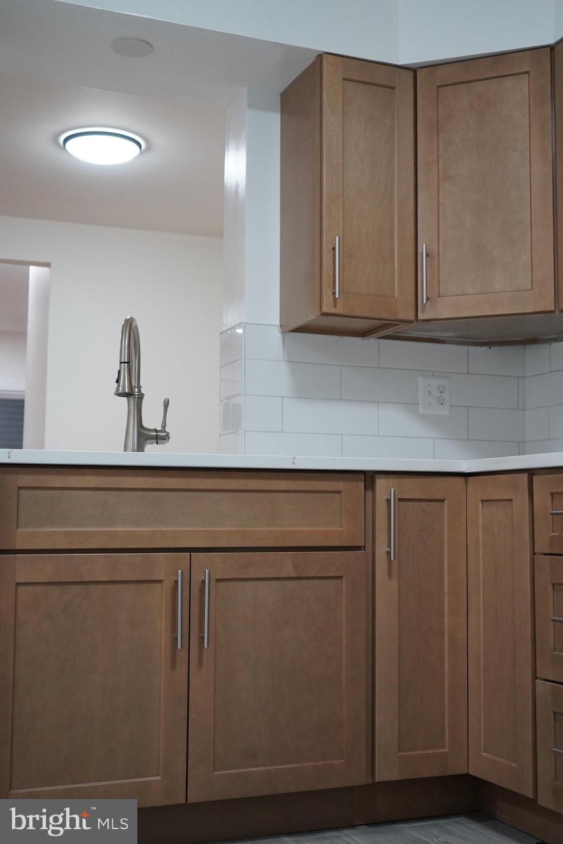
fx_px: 985
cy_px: 422
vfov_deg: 46.4
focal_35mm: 42
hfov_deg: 31.9
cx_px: 282
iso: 3200
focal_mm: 42
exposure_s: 1/160
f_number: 4.5
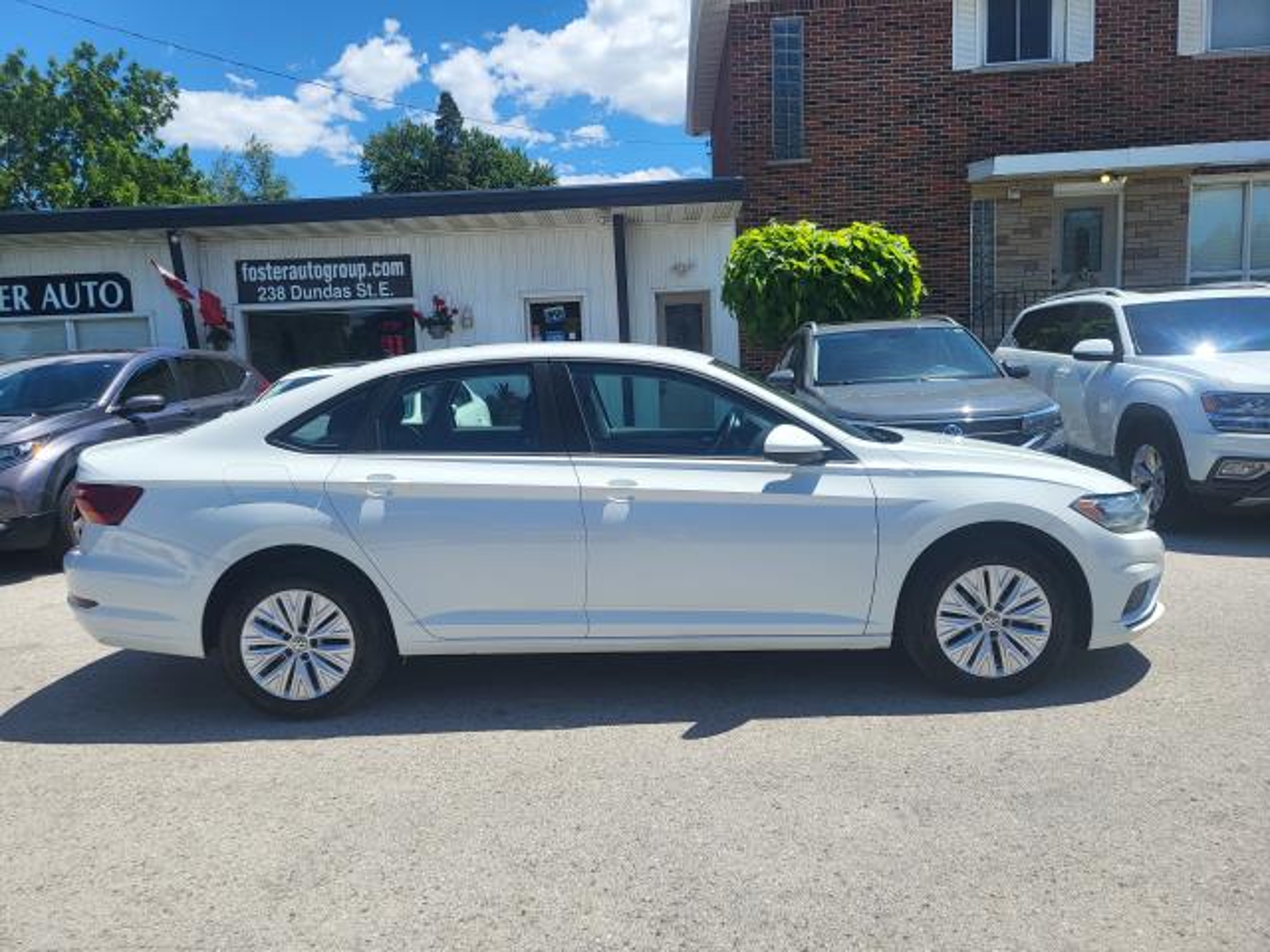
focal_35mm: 26
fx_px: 954
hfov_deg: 67.3
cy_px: 476
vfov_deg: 53.1
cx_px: 635
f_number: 1.8
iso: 40
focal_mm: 5.4
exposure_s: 1/2679
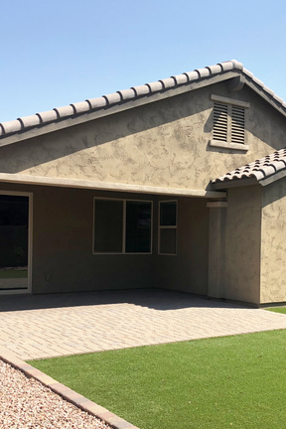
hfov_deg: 29.6
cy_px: 242
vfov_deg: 43.5
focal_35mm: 45
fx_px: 536
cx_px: 192
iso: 20
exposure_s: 1/1389
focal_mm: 4
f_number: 1.8
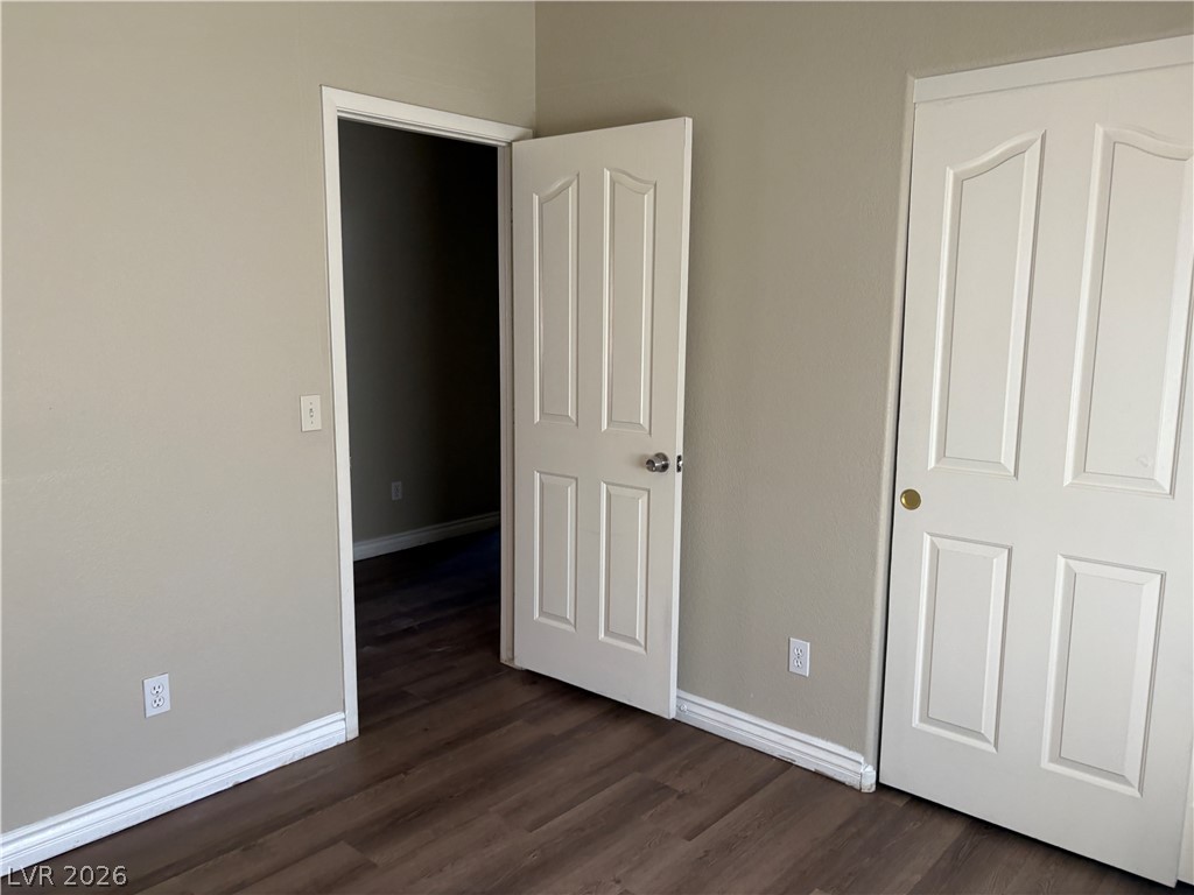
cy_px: 448
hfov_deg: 67.3
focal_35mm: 26
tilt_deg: -8.9
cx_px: 597
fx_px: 897
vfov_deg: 53.1
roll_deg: +0.1
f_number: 1.6
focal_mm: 5.96
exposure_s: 1/104
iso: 125
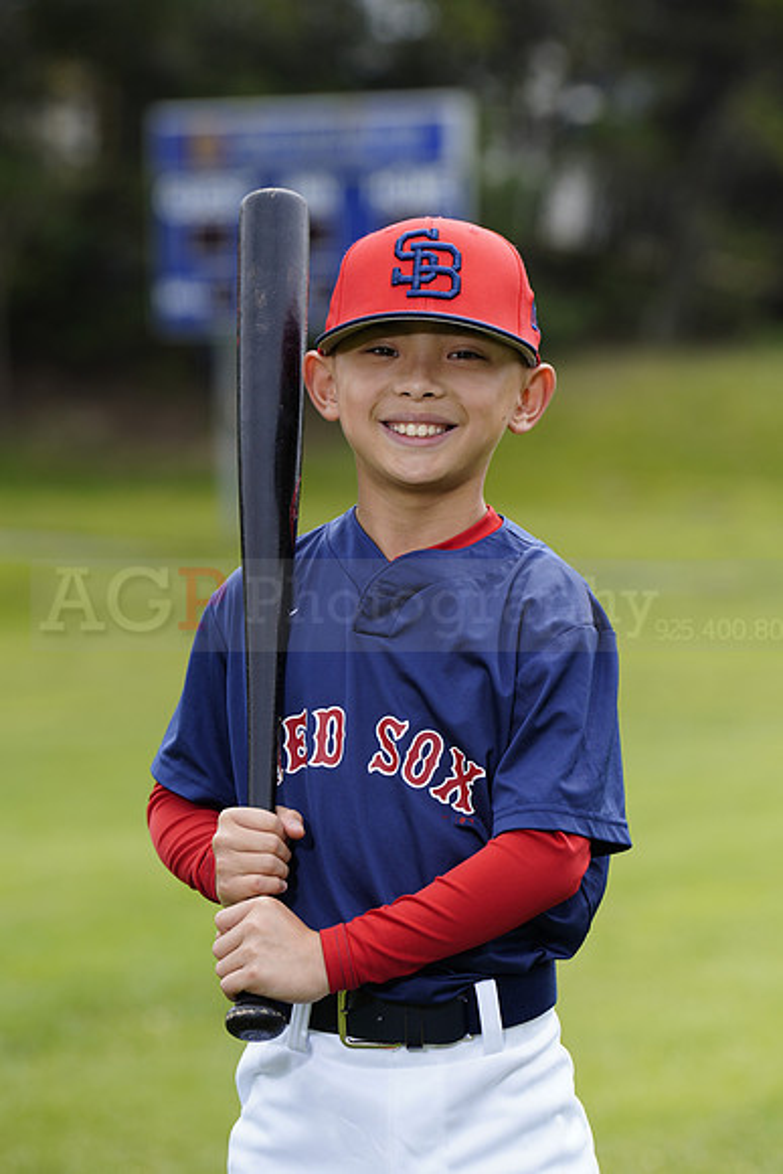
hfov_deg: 6.9
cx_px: 392
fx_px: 6521
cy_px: 587
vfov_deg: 10.3
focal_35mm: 200
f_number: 6.3
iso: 100
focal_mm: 200
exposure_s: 1/250
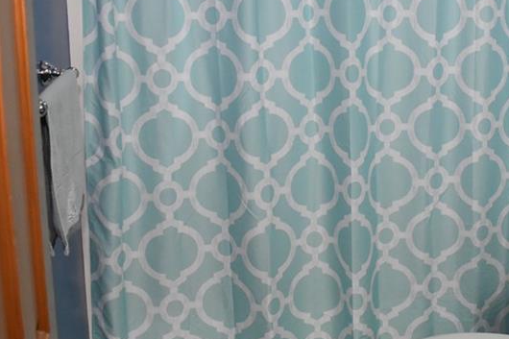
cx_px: 383
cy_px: 143
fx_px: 820
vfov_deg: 23.3
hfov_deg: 33.8
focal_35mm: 58
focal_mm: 20
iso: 2200
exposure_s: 1/125
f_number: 3.5
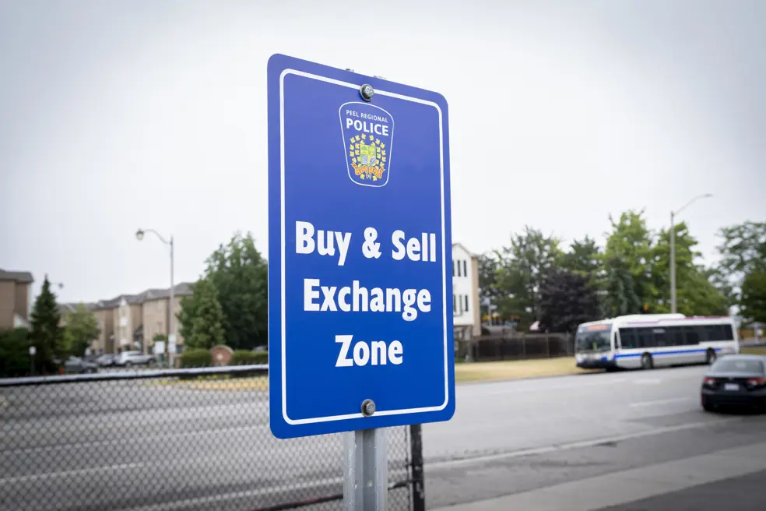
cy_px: 256
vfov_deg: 34.2
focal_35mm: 39
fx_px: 830
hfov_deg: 49.6
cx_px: 383
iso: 320
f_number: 5.6
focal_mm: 26
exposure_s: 1/400
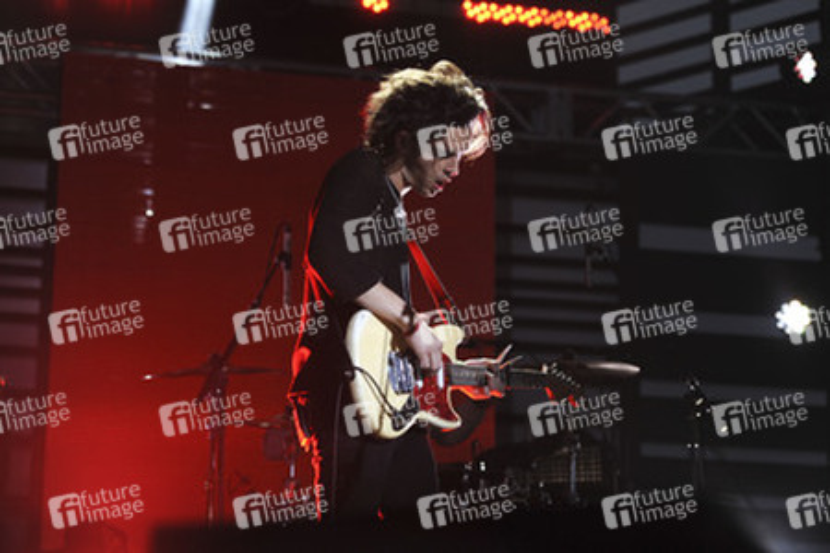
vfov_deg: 13.7
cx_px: 415
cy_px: 276
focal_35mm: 100
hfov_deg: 20.4
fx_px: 2305
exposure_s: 1/500
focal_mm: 100
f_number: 2.8
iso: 1250
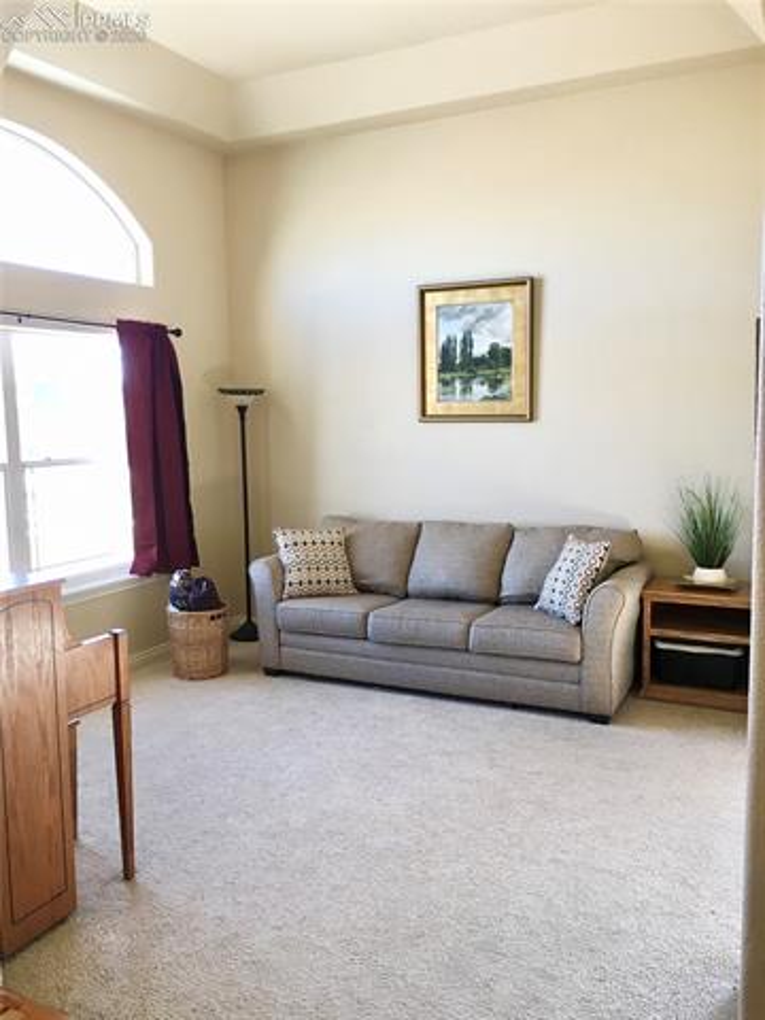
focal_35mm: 29
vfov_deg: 61.7
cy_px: 510
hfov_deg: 48.2
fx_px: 855
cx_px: 382
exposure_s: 1/30
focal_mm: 4.15
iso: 25
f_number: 2.2
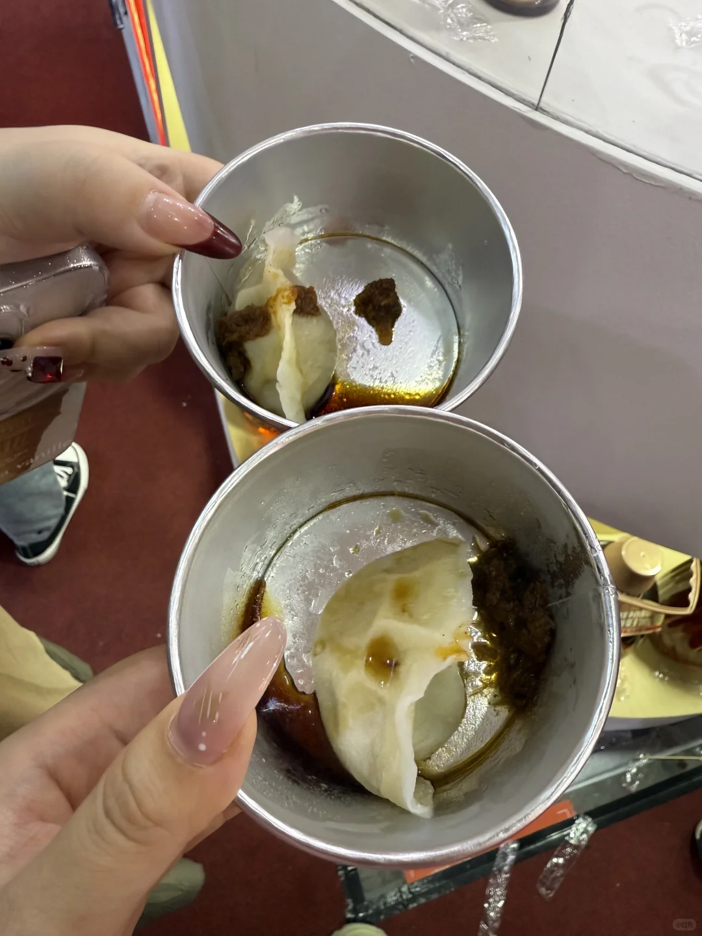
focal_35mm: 24
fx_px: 649
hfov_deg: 56.8
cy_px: 468
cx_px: 351
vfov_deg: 71.6
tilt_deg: -58.0
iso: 250
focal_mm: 2.22
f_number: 2.2
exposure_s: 1/100
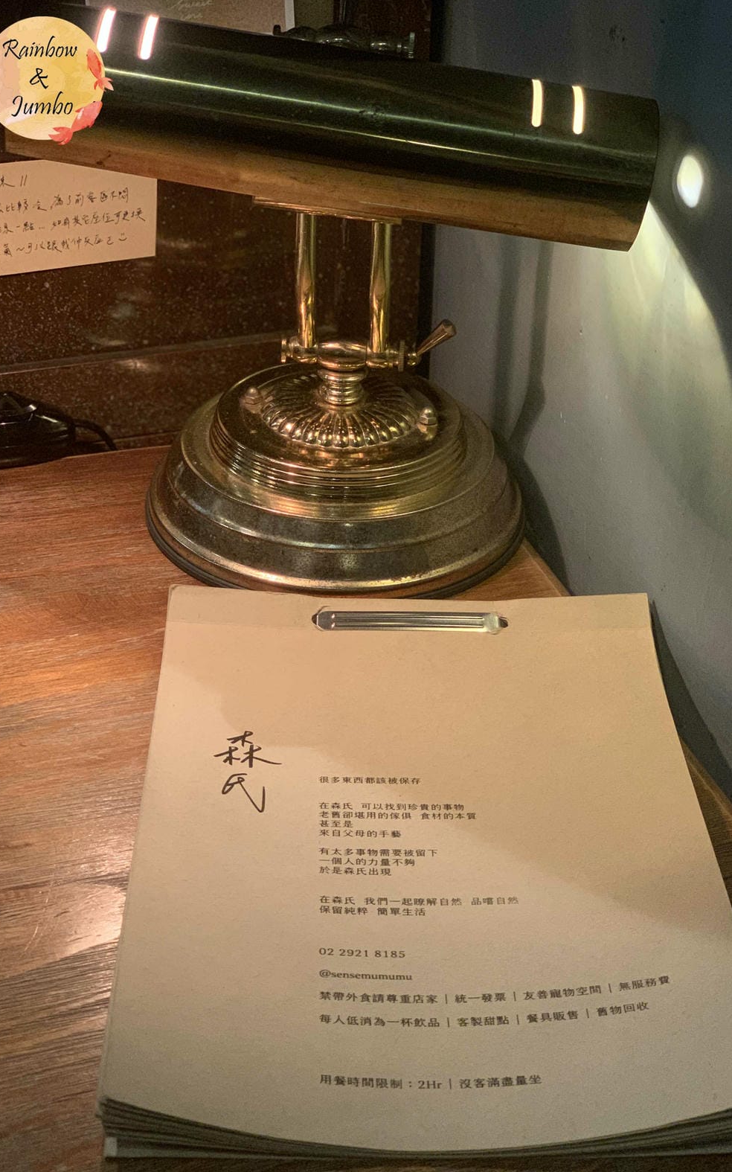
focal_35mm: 56
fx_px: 1788
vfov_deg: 36.3
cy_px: 577
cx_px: 399
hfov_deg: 23.1
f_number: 2.4
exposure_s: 1/60
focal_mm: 6
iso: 400
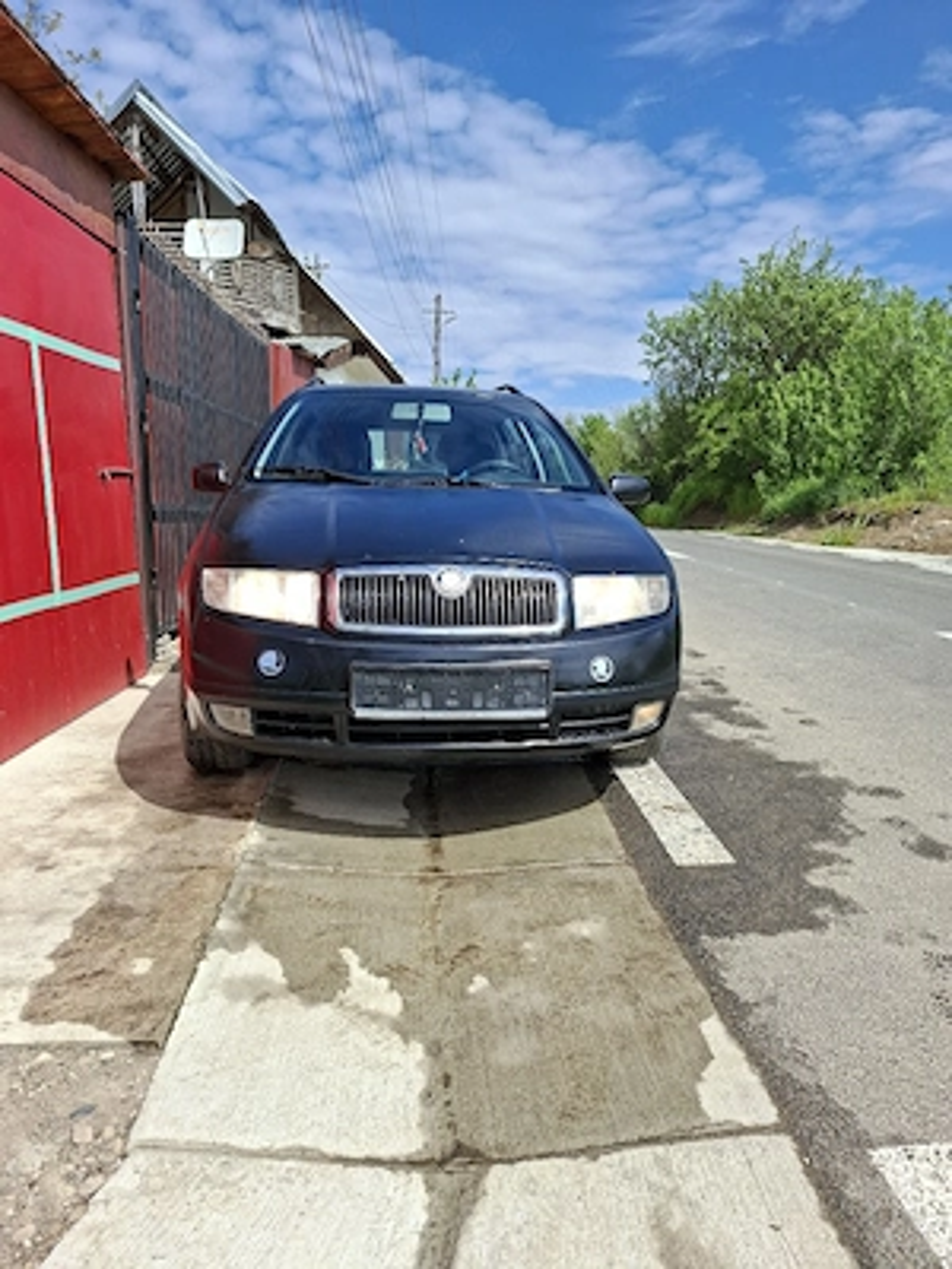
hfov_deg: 58.9
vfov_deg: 73.9
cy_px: 634
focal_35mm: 23
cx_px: 476
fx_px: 843
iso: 50
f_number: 1.8
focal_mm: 5.54
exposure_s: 1/2500
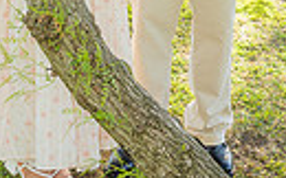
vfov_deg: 11.0
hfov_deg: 19.1
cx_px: 187
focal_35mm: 109
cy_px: -170
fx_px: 849
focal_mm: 24
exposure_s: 1/200
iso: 200
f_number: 4
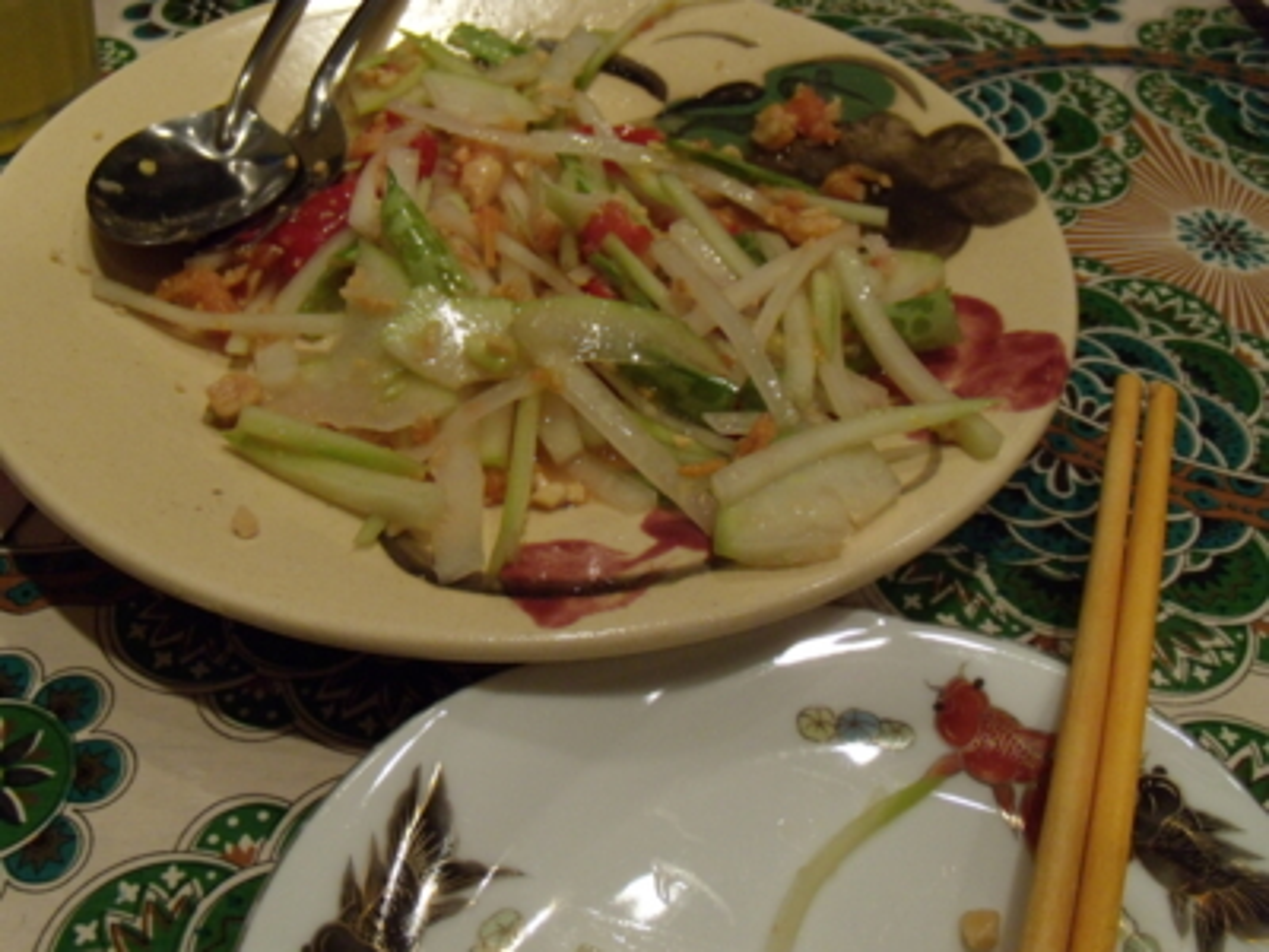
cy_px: 476
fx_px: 1320
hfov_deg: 51.4
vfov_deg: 39.7
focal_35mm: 36
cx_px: 634
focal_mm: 6.4
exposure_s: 1/20
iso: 400
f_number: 3.6
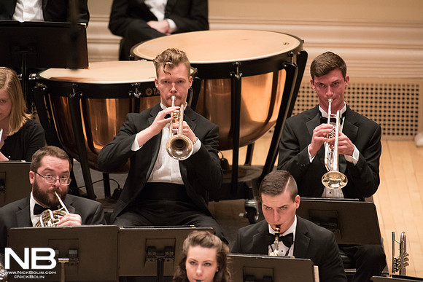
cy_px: 141
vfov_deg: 2.3
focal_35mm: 600
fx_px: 7051
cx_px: 212
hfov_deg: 3.4
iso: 6400
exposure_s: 1/125
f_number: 5.6
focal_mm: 600
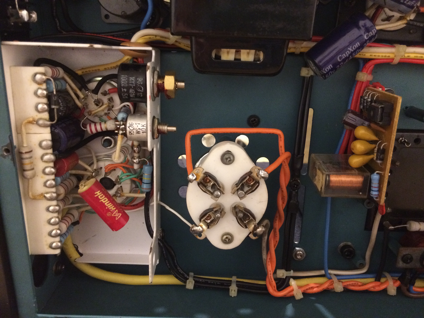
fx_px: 355
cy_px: 159
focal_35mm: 29
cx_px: 212
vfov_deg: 48.2
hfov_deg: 61.7
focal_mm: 4.15
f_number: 2.2
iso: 400
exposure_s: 1/17
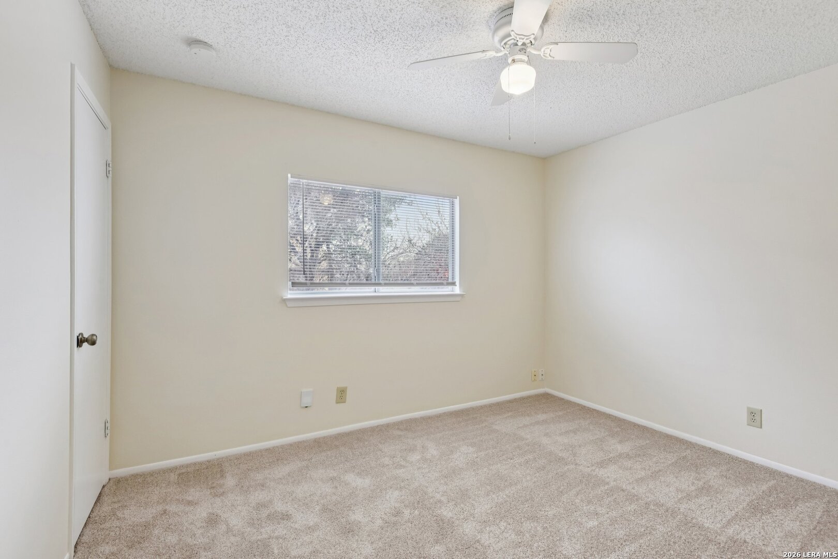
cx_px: 419
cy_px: 280
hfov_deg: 96.7
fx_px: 372
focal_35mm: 16
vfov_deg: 73.7
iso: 400
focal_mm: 16
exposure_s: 1/15
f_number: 8
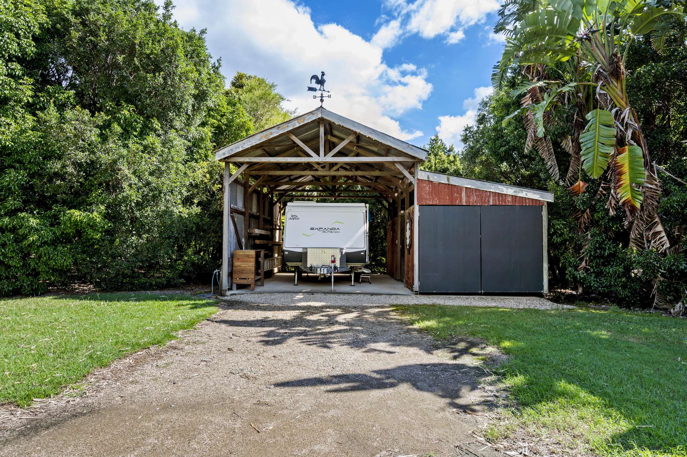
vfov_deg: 57.1
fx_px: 419
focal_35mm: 22
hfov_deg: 78.6
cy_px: 228
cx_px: 344
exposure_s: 1/50
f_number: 11
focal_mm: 22
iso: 320
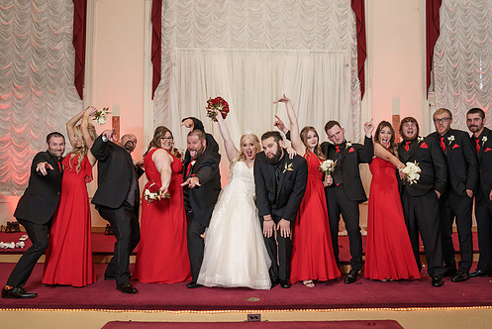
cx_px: 268
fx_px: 438
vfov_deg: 41.1
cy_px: 178
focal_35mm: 32
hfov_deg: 58.6
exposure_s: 1/160
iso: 2000
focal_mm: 27
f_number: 4
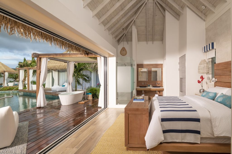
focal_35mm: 19
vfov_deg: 64.6
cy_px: 77
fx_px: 122
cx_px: 116
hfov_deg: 86.9
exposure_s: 1/60
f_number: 8
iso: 200
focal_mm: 19
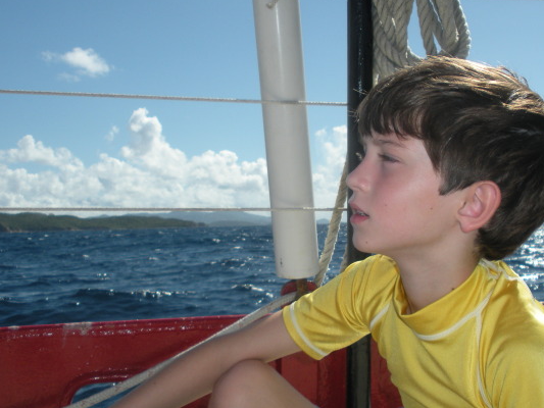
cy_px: 202
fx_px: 849
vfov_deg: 27.0
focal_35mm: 54
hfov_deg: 35.3
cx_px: 343
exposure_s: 1/1200
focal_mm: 6.3
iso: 64
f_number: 3.5
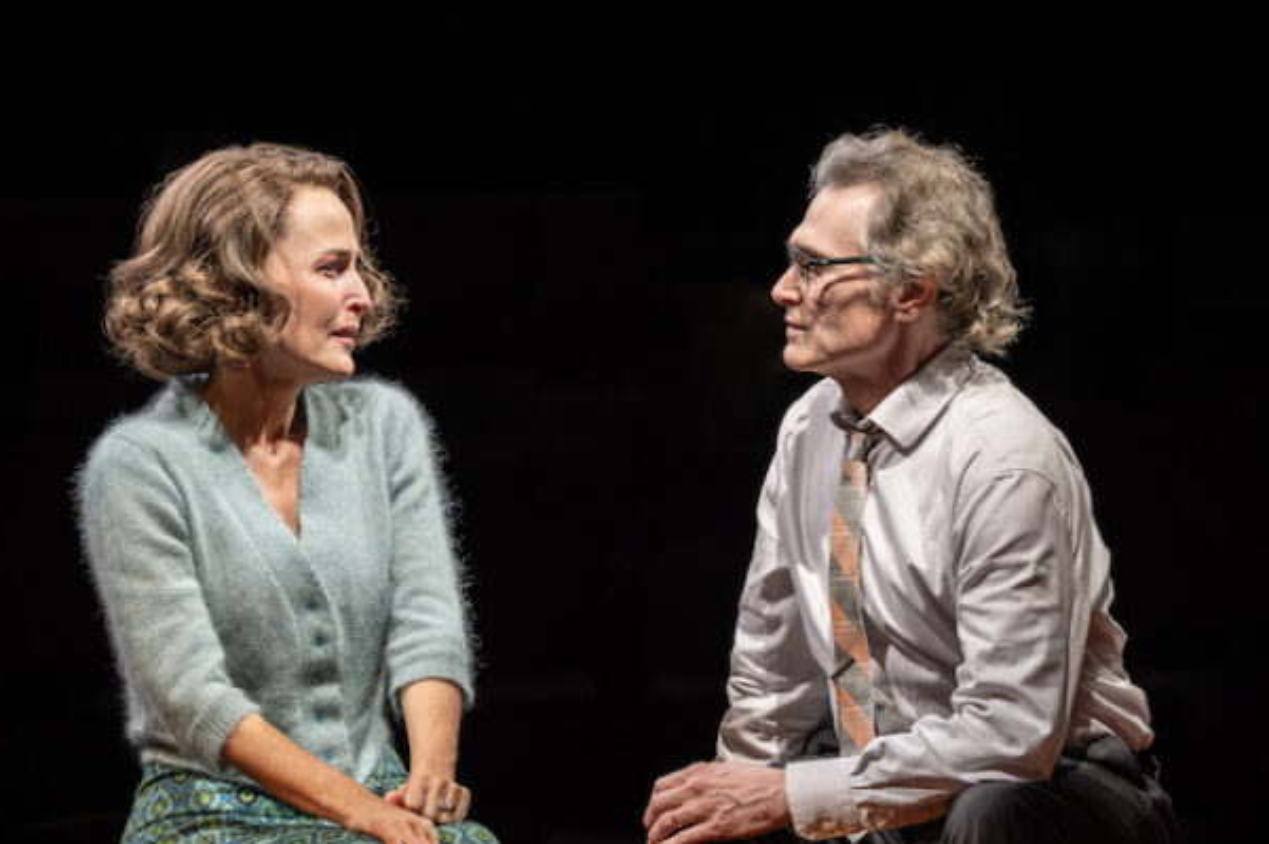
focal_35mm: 179
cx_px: 614
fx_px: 6306
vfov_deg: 7.7
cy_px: 452
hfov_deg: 11.5
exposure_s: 1/125
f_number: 4.5
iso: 2000
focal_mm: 140
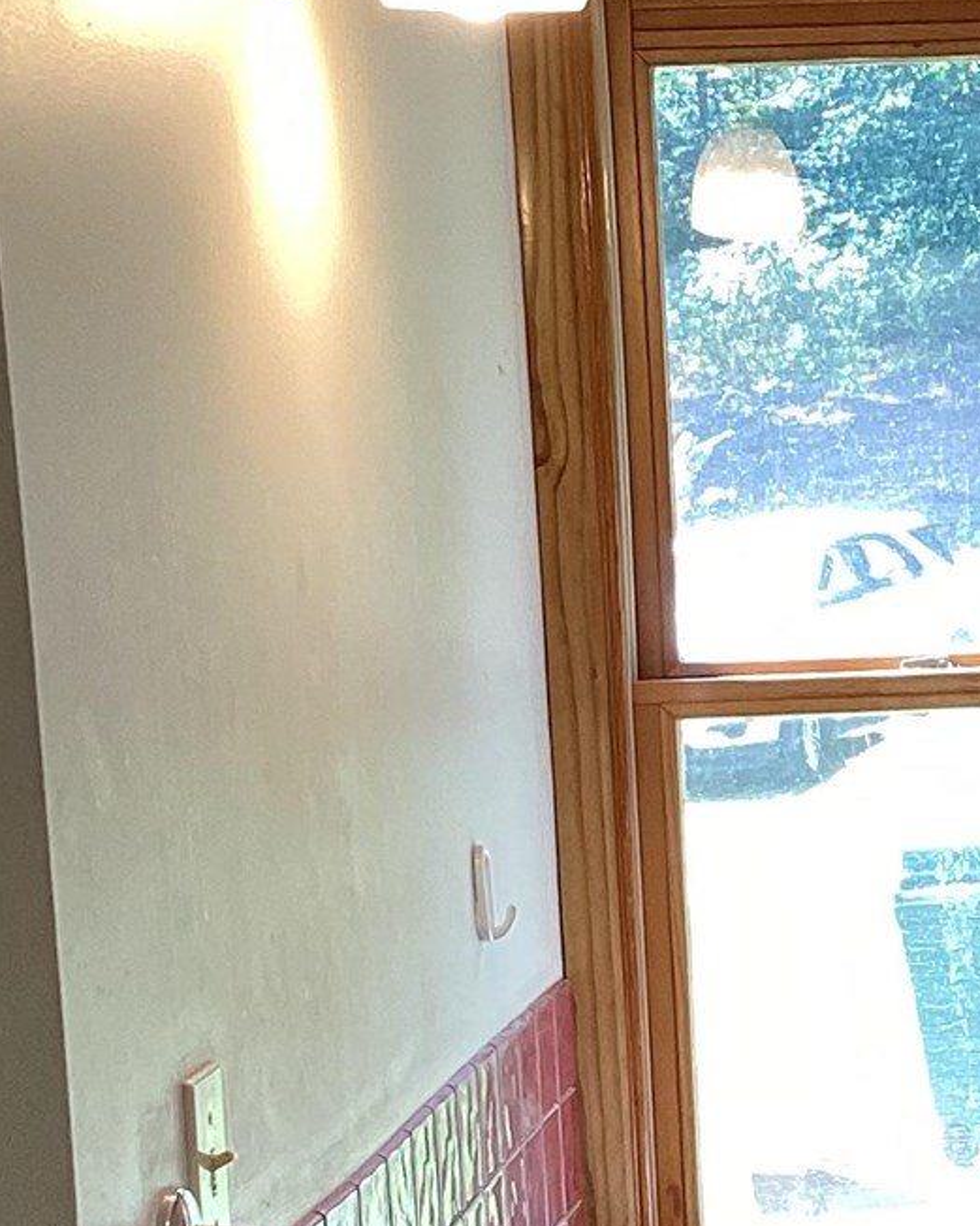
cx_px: 1142
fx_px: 3882
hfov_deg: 14.0
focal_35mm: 107
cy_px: 998
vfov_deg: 17.8
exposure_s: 1/60
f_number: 2.4
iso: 50
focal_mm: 3.3
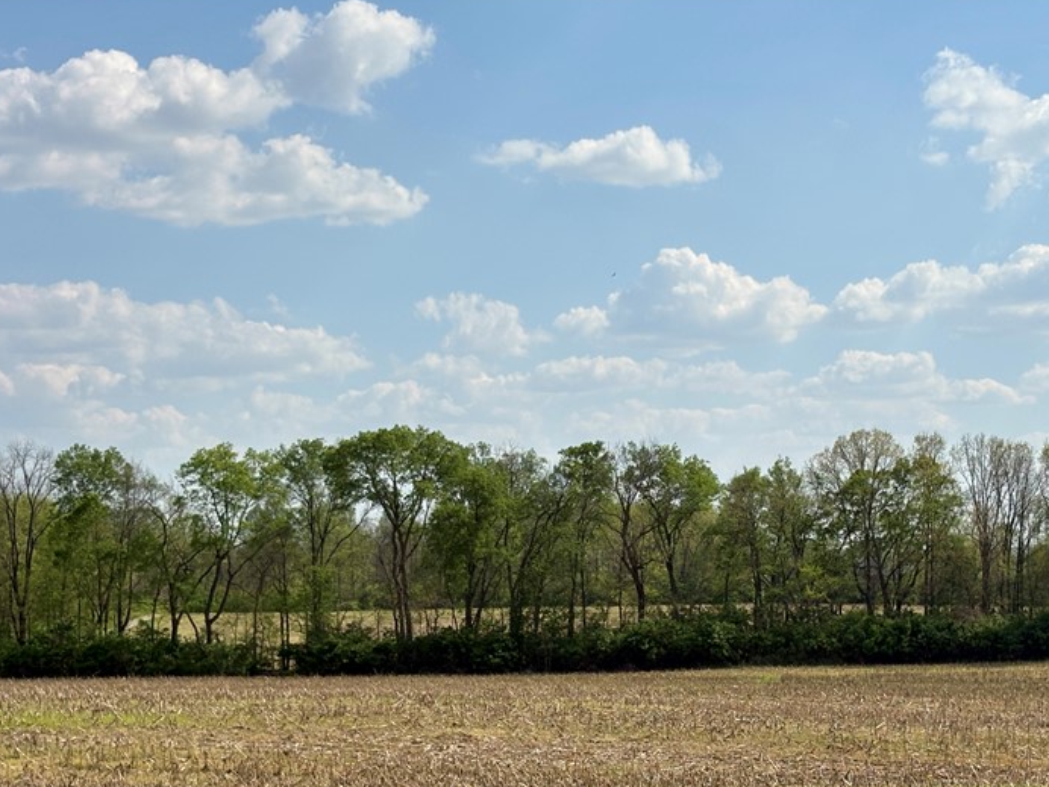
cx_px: 640
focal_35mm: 77
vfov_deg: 19.0
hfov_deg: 25.3
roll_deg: +0.9
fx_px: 2333
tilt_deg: -0.8
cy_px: 566
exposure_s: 1/4630
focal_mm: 5.96
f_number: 1.6
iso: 32
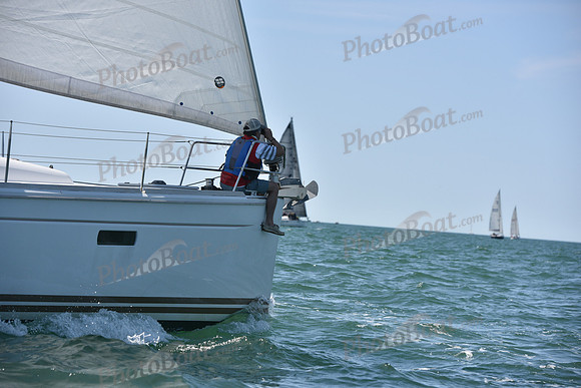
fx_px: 2098
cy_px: 194
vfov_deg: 10.6
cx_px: 290
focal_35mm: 130
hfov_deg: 15.8
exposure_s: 1/800
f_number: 6.3
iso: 320
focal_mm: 130
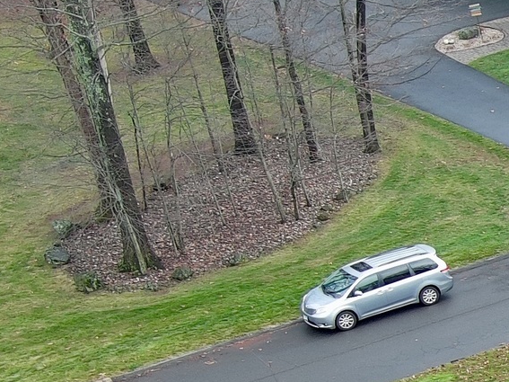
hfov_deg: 10.8
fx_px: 2220
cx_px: 1277
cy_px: 607
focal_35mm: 151
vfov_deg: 9.5
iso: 100
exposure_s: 1/185
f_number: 2.8
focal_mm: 10.57
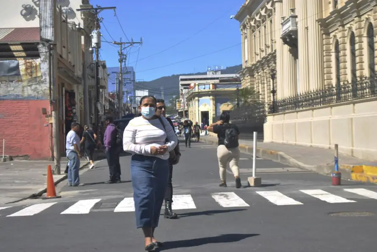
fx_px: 865
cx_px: 188
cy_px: 126
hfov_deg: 24.6
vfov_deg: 16.6
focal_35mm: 82
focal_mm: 55
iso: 100
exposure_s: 1/200
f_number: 7.1
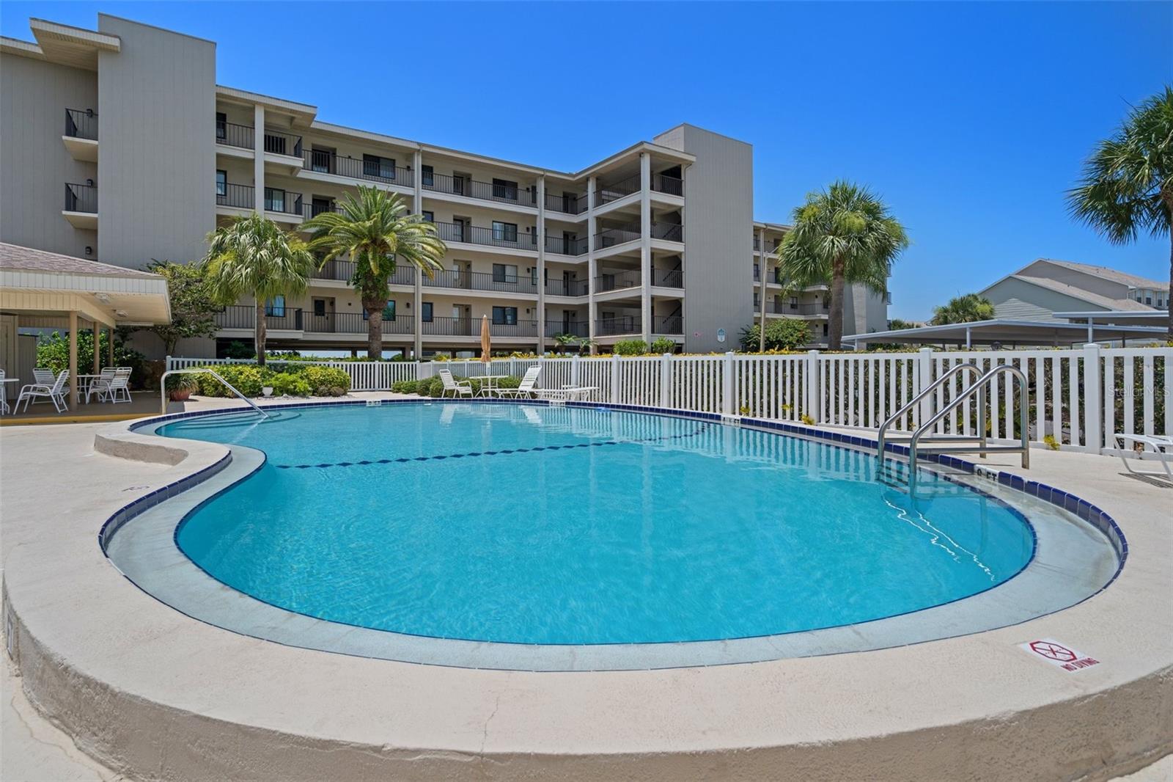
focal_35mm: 17
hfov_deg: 93.3
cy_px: 391
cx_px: 586
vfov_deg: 70.4
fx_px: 554
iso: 320
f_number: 8
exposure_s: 1/1000
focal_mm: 17
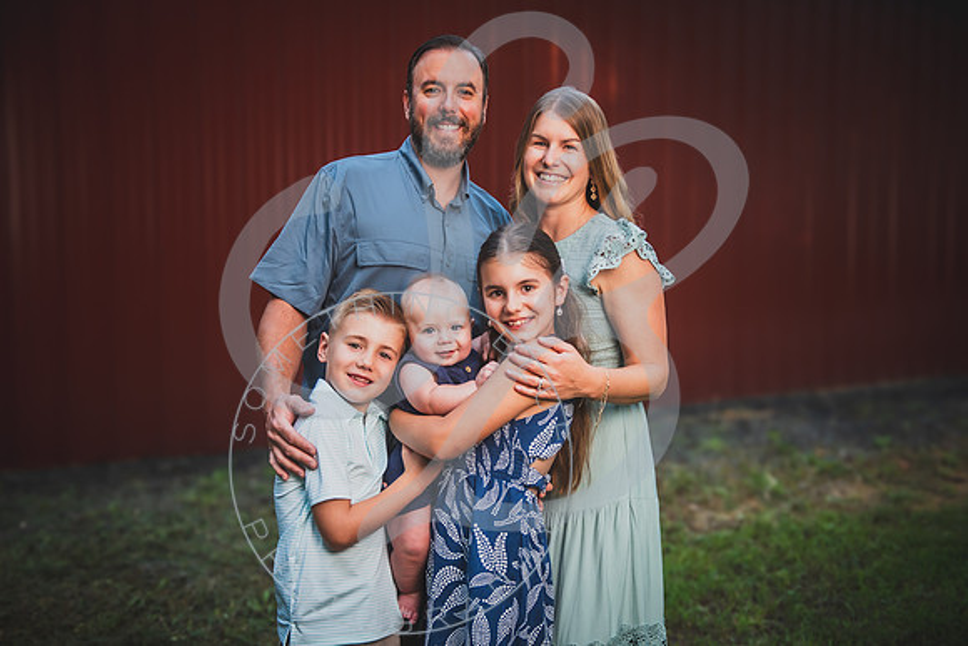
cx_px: 484
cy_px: 323
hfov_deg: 46.4
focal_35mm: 42
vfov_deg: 31.9
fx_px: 1130
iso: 100
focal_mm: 42
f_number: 2.8
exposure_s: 1/320
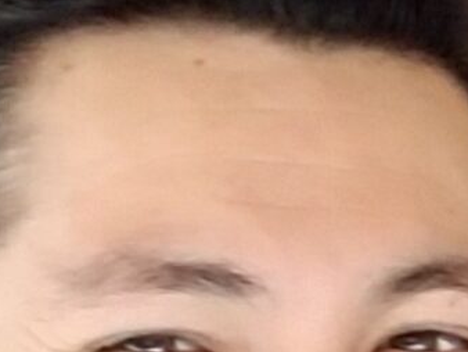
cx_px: 1433
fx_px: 2151
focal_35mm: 159
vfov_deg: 9.3
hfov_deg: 9.5
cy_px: 200
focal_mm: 2.1
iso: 64
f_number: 1.7
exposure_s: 1/60
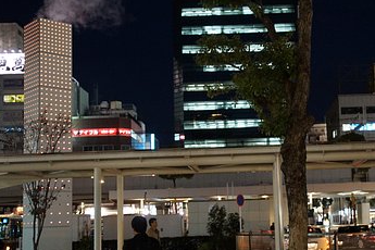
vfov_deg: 26.0
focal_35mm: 52
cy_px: 146
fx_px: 542
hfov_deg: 37.9
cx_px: 238
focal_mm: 35
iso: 6400
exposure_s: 1/50
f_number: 4
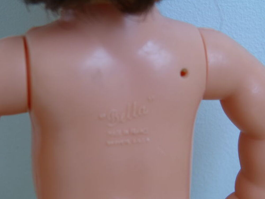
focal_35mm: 82
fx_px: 628
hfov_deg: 23.8
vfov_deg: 18.0
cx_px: 132
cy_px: 100
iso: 100
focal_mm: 13.8
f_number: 3.3
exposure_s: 1/60
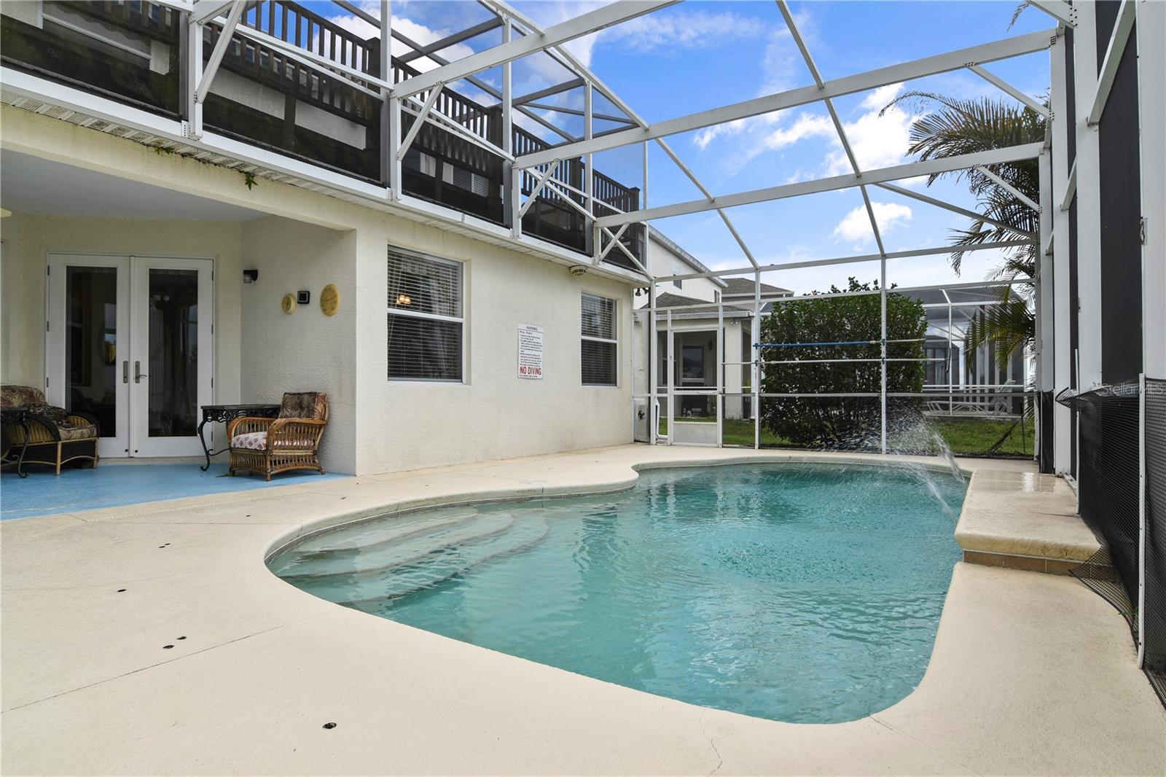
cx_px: 583
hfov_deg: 86.9
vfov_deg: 64.5
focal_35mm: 19
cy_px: 388
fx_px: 615
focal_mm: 13
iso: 100
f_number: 8
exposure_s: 1/80
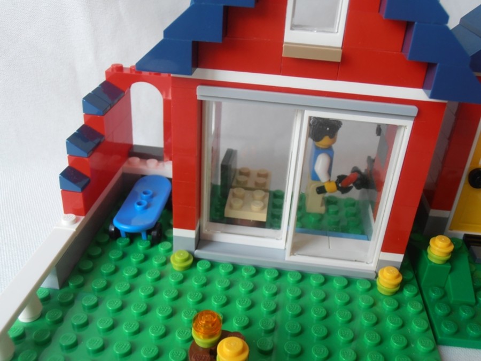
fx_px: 514
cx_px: 240
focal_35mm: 37
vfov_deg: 38.7
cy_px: 180
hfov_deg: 50.1
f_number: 3.9
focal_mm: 6.61
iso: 80
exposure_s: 1/50
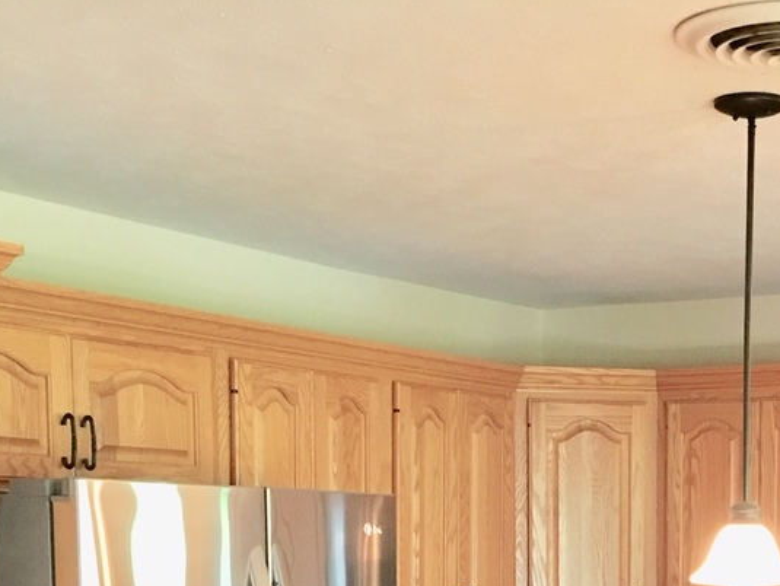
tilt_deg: -6.2
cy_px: 783
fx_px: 1759
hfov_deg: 24.3
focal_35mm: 78
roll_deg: -1.2
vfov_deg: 17.6
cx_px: 691
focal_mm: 4.15
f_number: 2.2
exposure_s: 1/15
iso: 100
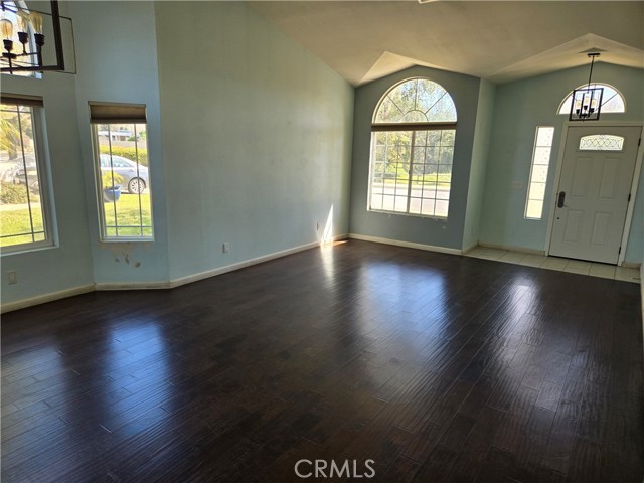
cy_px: 242
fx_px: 428
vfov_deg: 58.9
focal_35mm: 23
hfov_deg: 73.9
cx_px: 322
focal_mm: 5.4
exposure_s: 1/180
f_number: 1.8
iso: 40
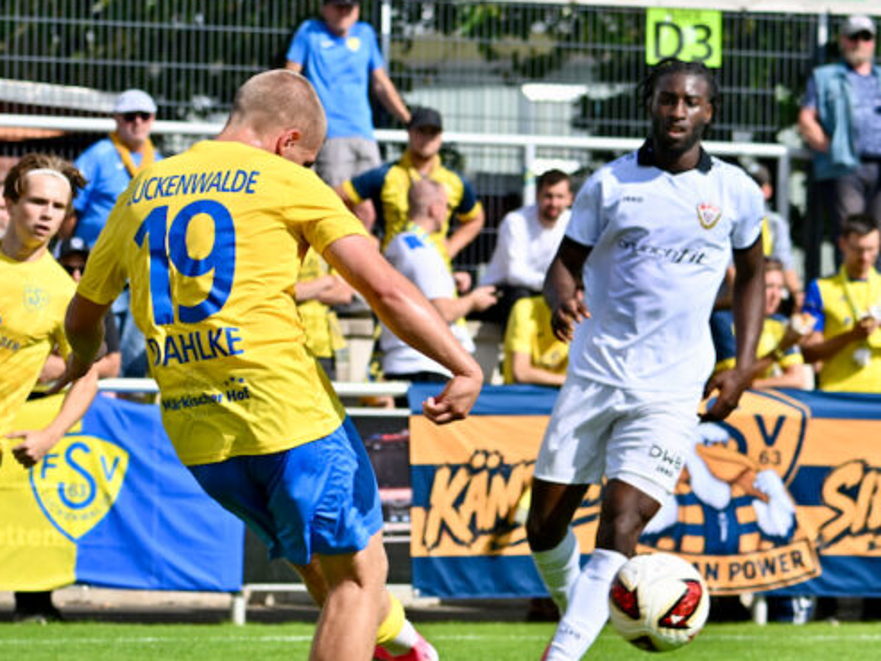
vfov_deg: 7.1
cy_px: 431
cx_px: 437
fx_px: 5345
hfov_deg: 9.4
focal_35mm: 210
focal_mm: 105
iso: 180
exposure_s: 1/2000
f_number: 4.8
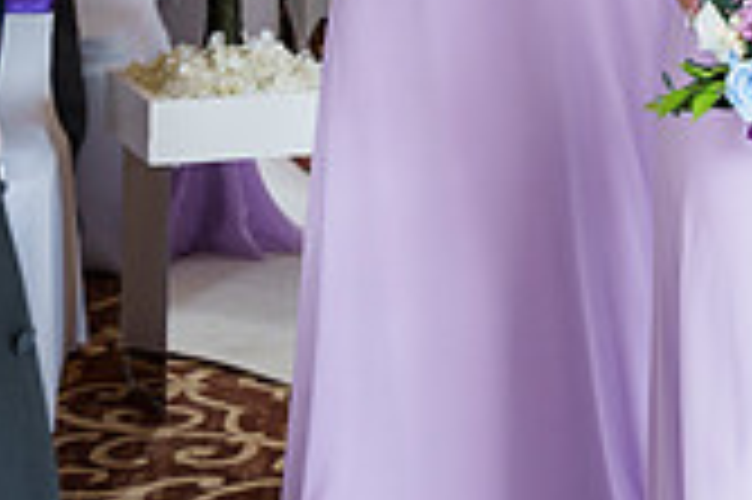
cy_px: -341
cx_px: 739
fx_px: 3735
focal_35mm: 179
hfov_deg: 11.4
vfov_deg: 7.5
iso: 400
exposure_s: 1/80
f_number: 4
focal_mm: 50
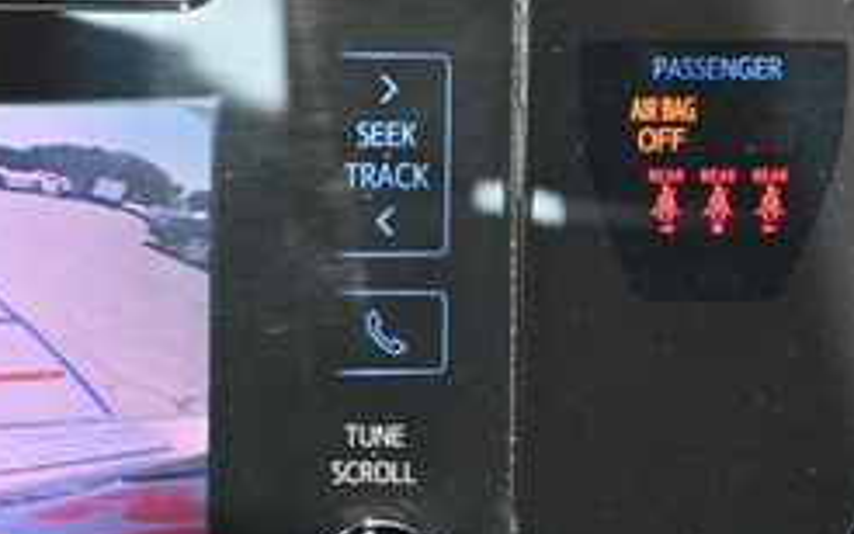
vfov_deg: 6.6
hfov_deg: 10.3
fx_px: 4634
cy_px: 319
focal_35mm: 199
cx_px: -212
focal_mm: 50
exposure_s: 1/125
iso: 2500
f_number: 6.3
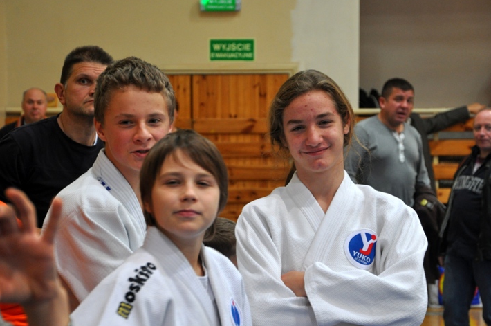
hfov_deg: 16.3
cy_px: 172
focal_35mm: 126
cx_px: 237
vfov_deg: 10.9
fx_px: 1710
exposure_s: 1/40
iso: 800
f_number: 5.3
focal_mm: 75
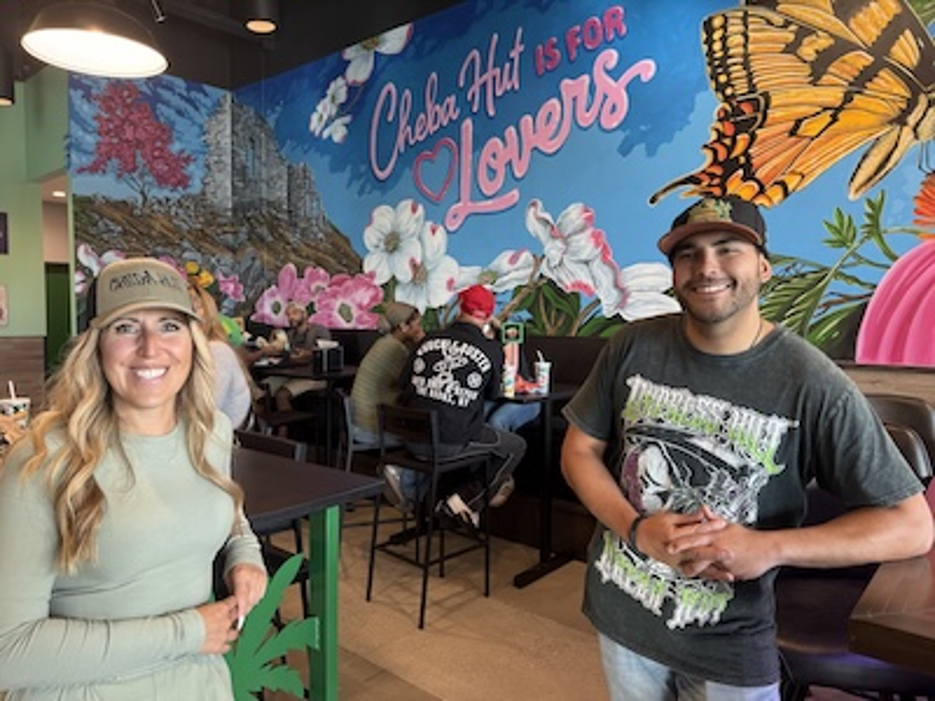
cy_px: 350
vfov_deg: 56.8
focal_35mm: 24
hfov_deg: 71.6
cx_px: 468
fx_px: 648
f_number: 1.78
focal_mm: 6.76
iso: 200
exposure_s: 1/120
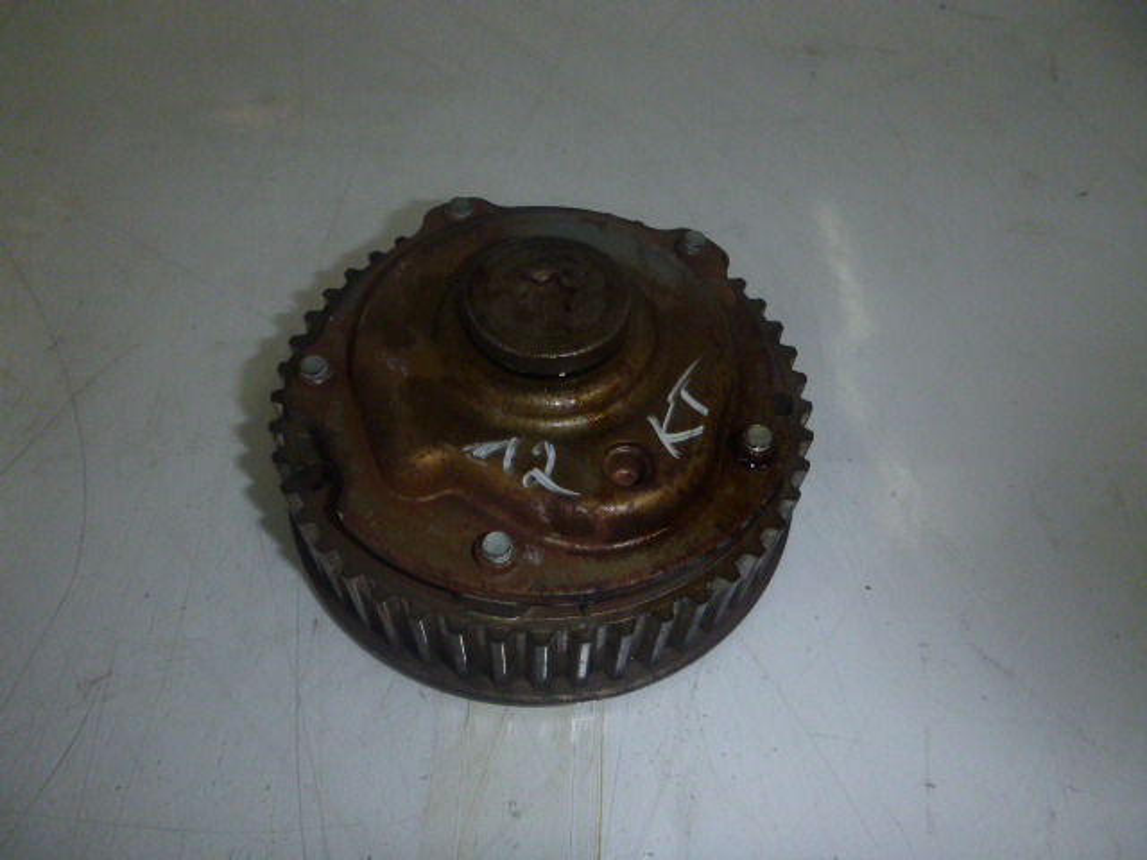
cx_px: 574
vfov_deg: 54.9
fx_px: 828
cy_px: 430
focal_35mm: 25
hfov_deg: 69.4
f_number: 3.9
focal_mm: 4.5
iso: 250
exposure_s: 1/60
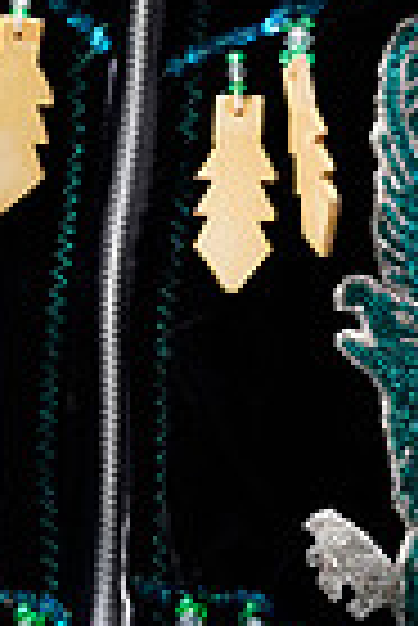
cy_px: -594
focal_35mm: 554
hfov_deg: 2.5
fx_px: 9624
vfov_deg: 3.7
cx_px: -258
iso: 320
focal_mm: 133
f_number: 2.8
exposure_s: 1/400
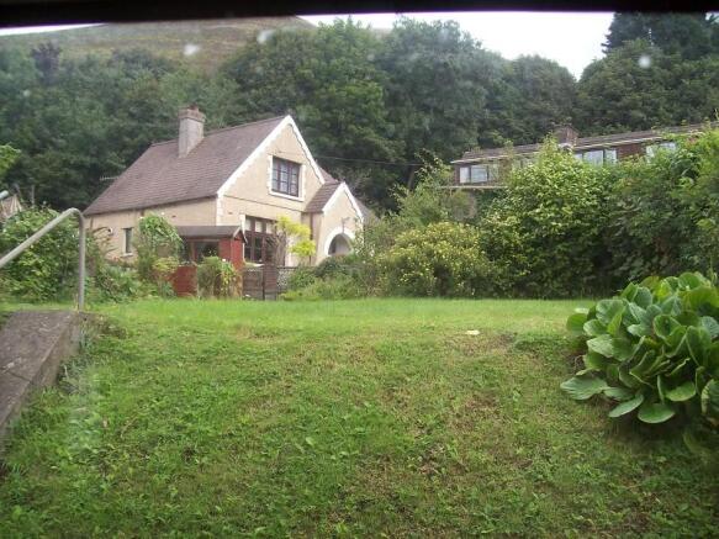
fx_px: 748
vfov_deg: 39.6
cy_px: 270
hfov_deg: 51.4
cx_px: 360
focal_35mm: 36
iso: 80
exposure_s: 1/264
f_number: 2.7
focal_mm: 6
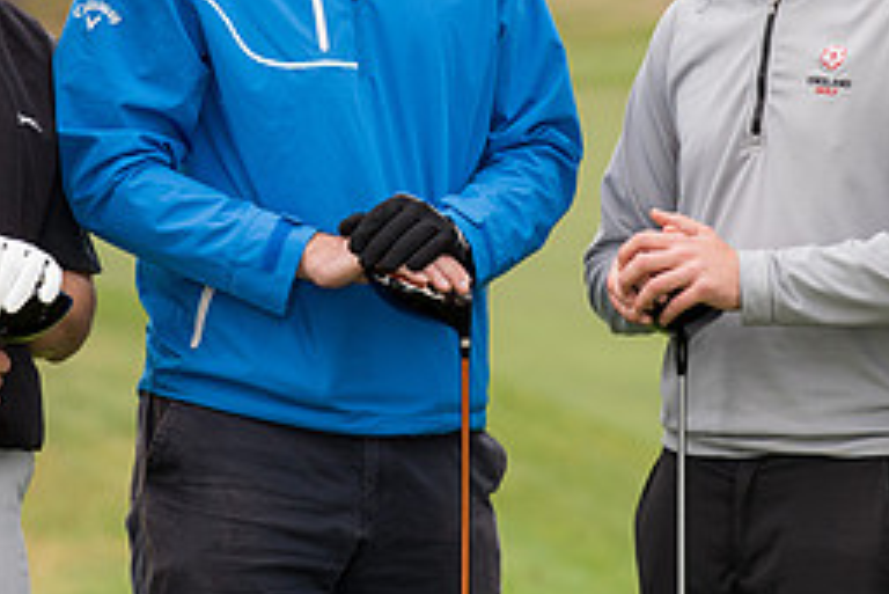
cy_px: 109
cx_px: 524
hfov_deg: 4.5
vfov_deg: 3.0
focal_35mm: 453
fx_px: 11192
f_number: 7.1
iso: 640
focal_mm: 200
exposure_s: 1/250
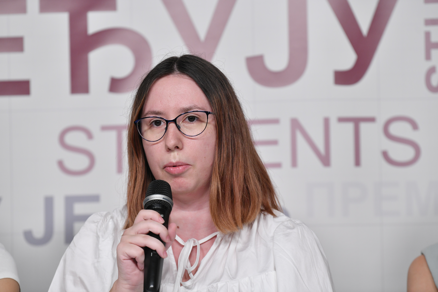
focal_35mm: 190
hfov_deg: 10.8
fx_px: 2311
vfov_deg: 7.2
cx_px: 219
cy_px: 146
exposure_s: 1/320
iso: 1600
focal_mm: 190
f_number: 4
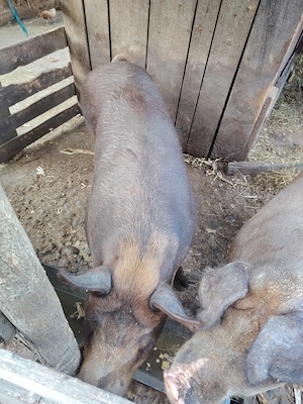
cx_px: 152
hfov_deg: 56.8
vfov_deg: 71.6
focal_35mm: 24
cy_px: 202
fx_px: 280
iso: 363
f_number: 1.75
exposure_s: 1/50
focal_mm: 5.25
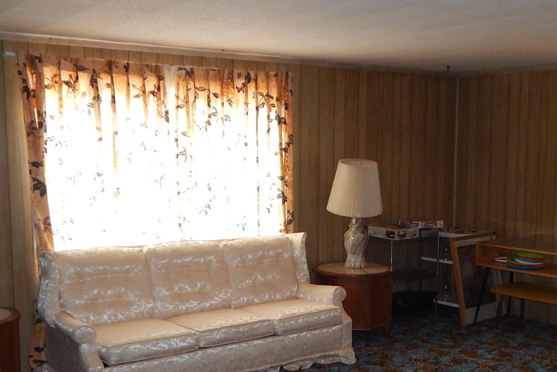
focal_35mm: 47
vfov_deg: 28.5
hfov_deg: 41.8
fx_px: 727
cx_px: 312
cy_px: 237
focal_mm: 4
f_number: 3
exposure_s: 1/30
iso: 200
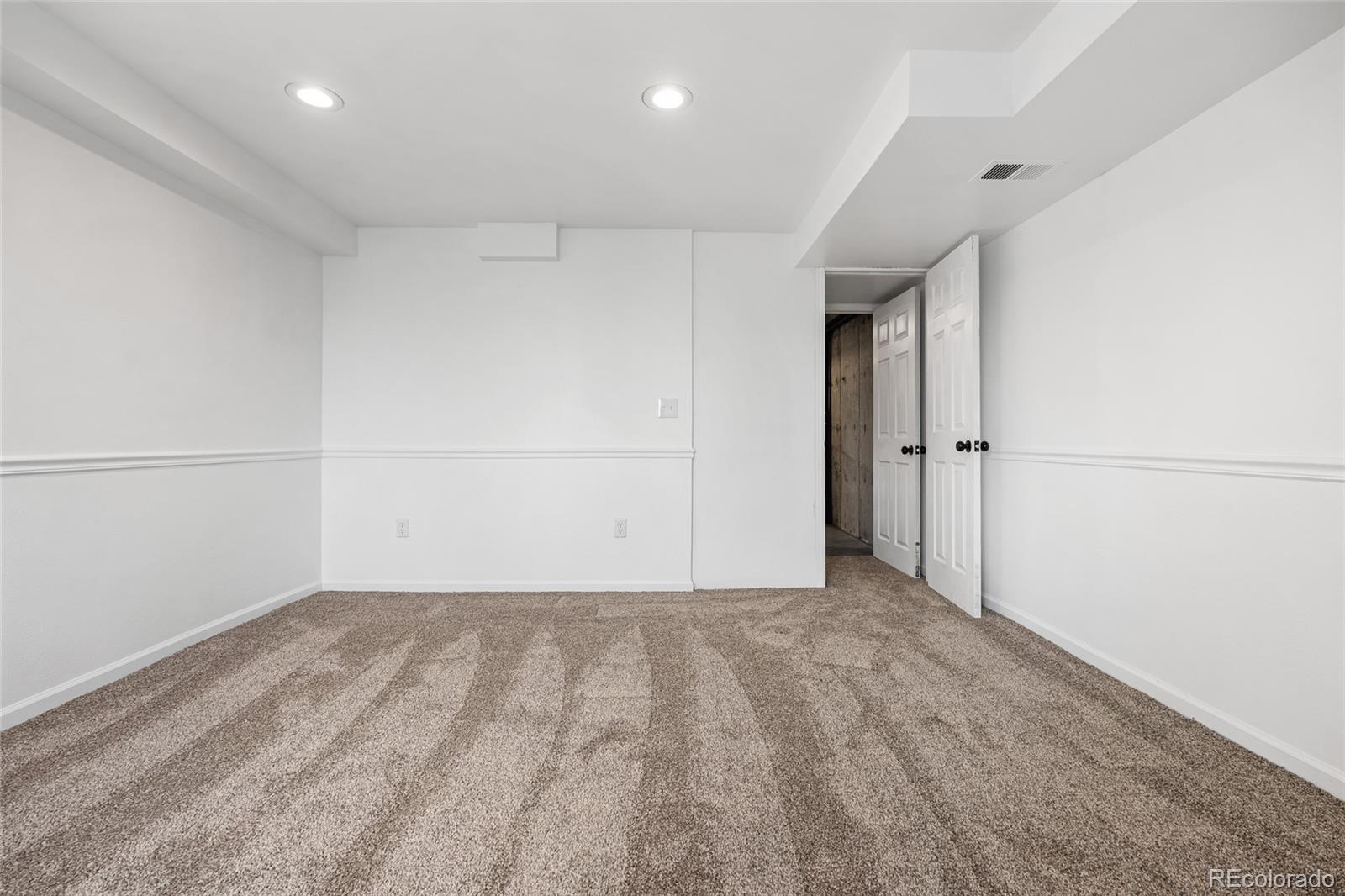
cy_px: 448
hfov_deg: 96.7
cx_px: 672
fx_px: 598
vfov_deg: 73.7
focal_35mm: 16
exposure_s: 1/2
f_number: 8
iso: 200
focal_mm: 16
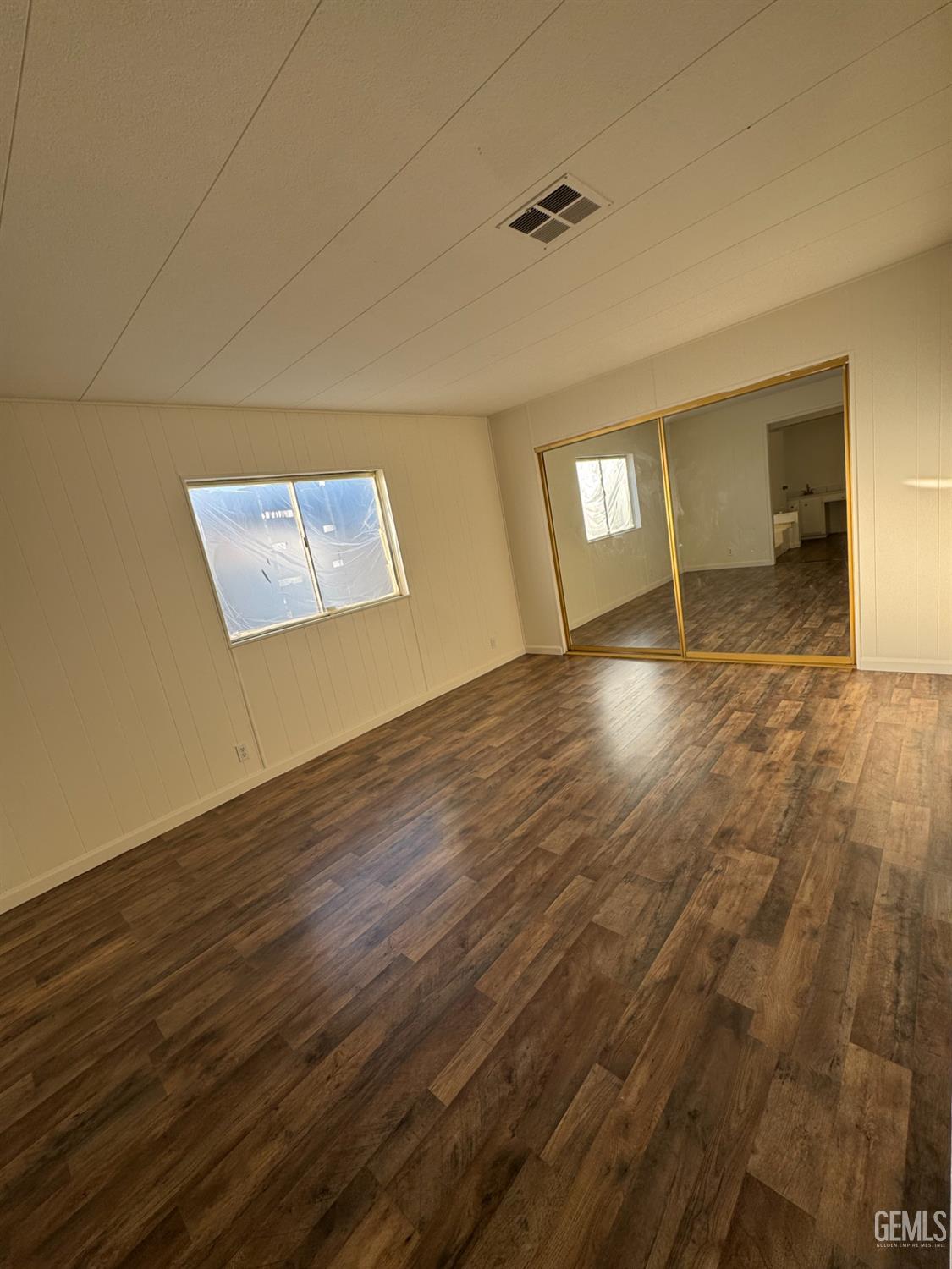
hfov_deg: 85.7
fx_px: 513
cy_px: 634
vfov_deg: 102.1
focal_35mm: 14
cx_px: 476
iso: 40
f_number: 2.2
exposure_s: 1/181
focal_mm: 2.22
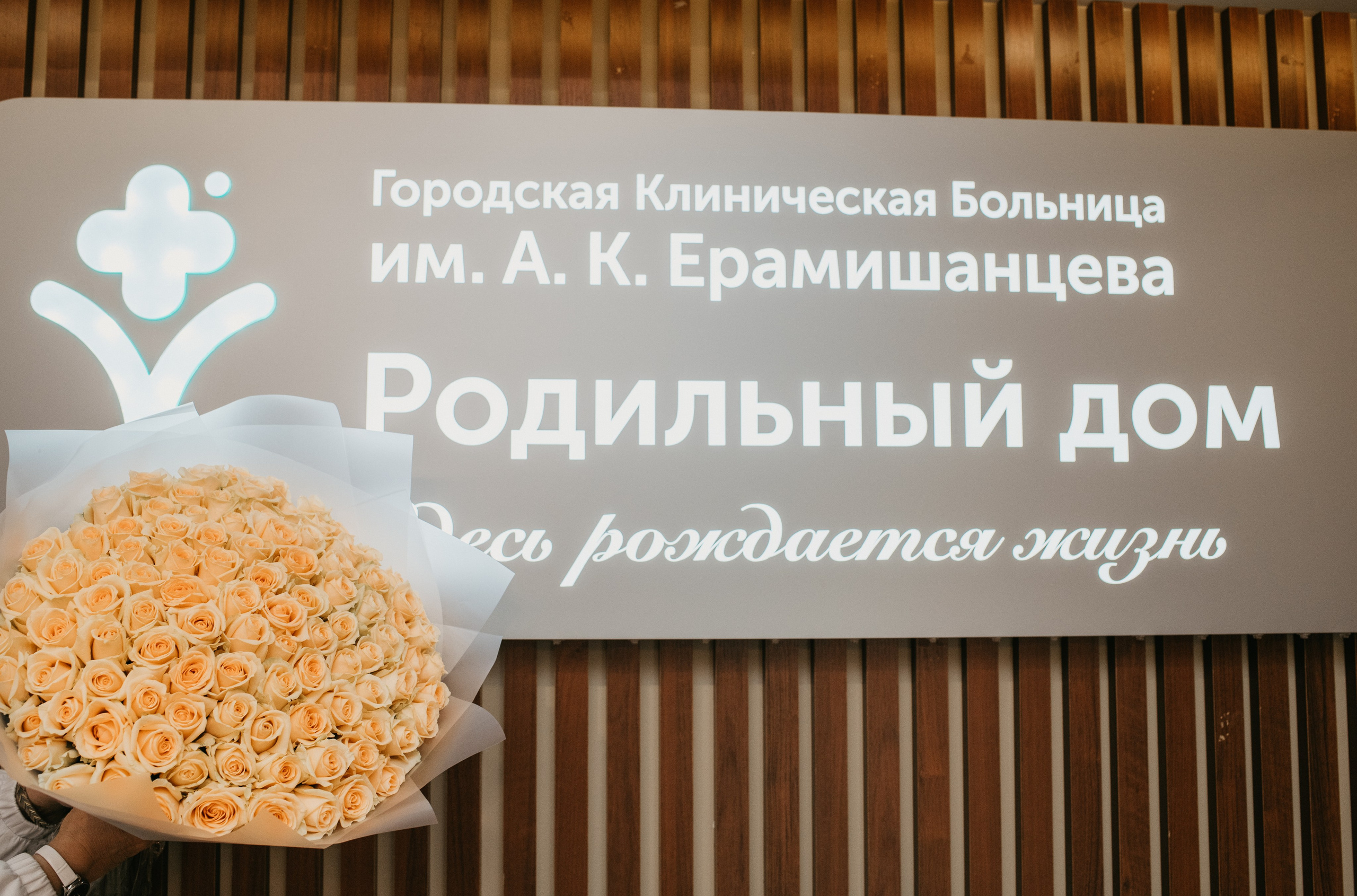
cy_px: 420
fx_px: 1390
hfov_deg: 52.0
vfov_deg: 35.7
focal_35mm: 37
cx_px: 660
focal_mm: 35
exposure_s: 1/160
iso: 320
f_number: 4.5
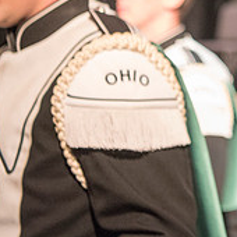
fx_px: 1077
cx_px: 365
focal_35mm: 139
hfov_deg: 11.9
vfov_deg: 12.4
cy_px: -2
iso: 4000
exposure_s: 1/100
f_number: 2.8
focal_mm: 48
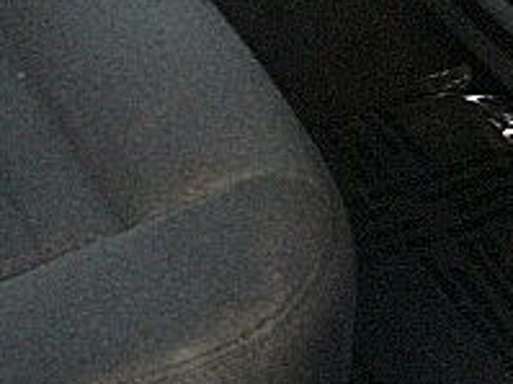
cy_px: -137
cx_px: 0
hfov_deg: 16.6
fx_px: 1718
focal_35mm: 116
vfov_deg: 12.3
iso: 800
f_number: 2.8
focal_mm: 6.3
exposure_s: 1/100
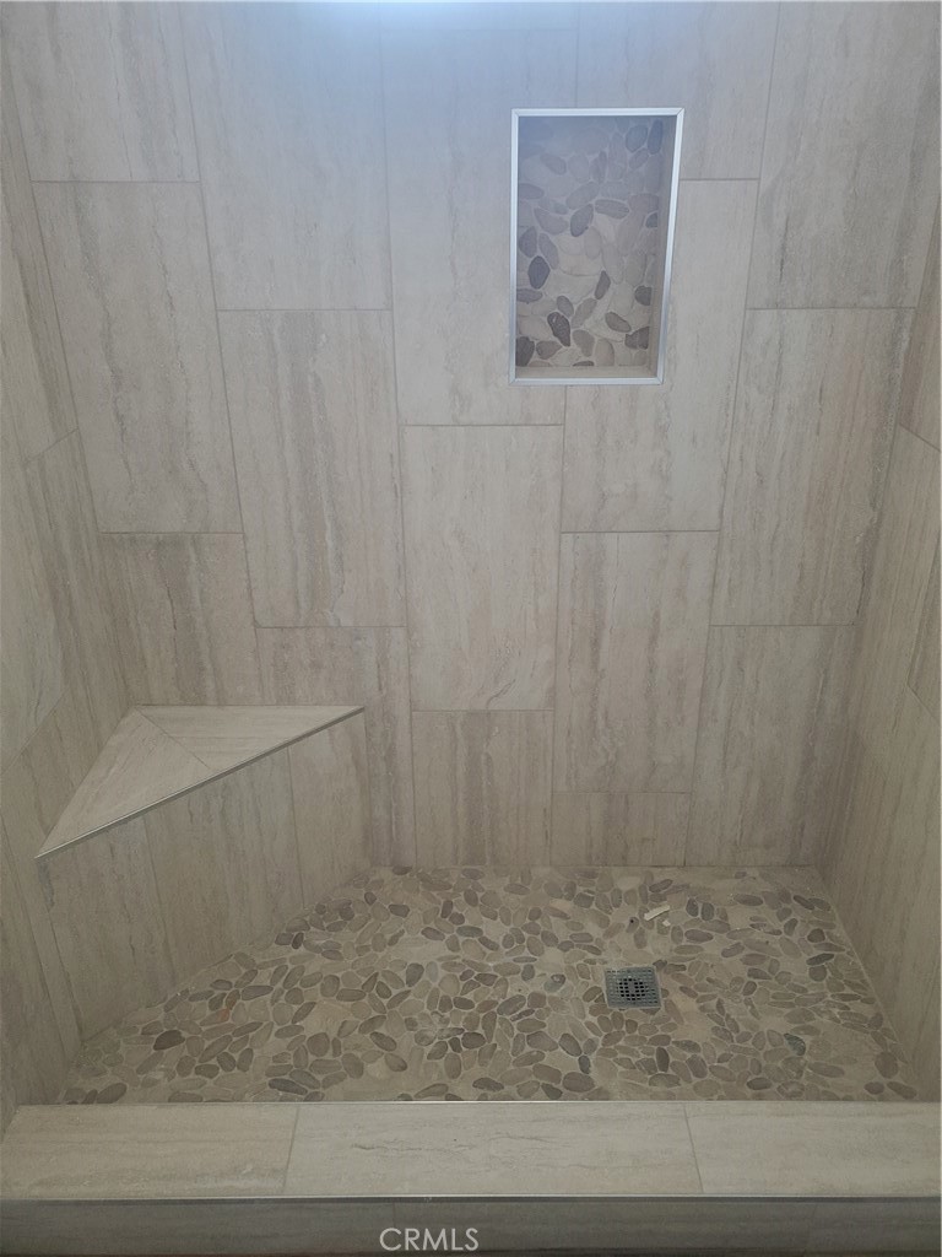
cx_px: 471
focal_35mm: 26
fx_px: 943
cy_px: 628
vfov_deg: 67.3
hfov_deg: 53.1
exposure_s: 1/39
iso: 250
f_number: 1.5
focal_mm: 4.3
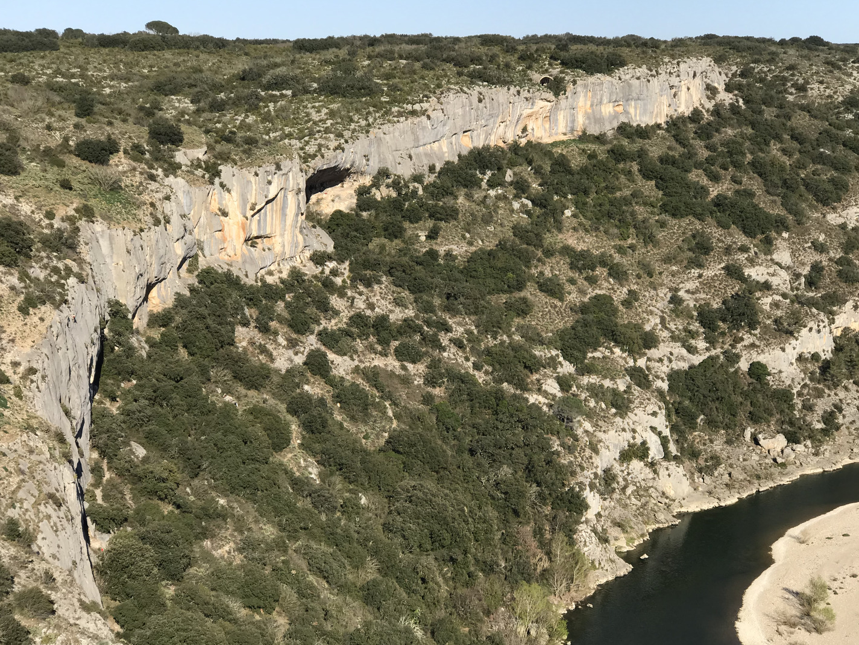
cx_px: 464
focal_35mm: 64
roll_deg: +1.3
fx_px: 1588
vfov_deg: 22.9
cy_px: 358
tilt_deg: -9.9
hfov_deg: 30.3
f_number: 2.8
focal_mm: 6.6
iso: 20
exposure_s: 1/847
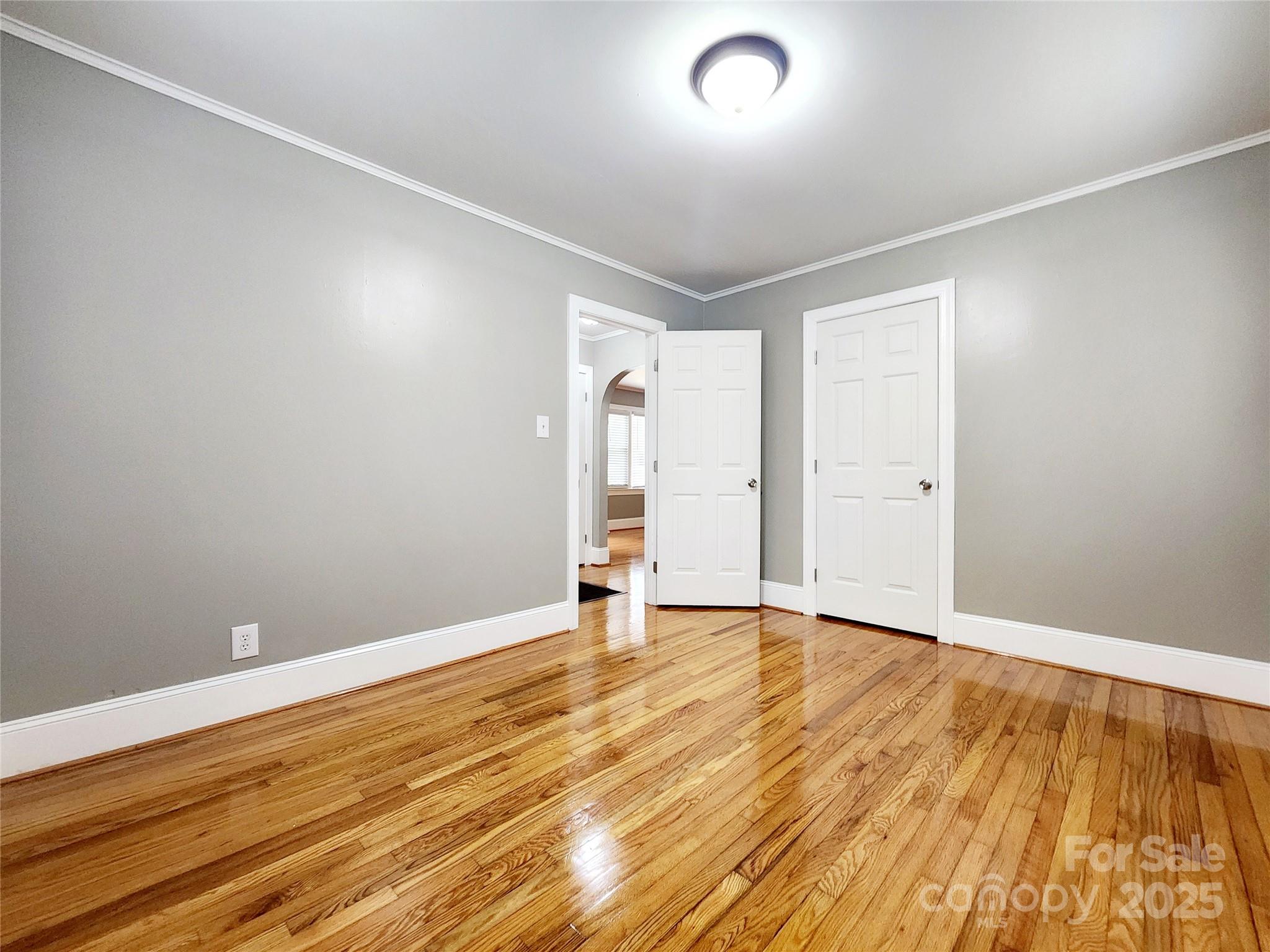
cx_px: 635
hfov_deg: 106.2
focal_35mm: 13
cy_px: 476
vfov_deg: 89.9
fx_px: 477
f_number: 2.2
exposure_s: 1/30
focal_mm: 2.2
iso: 320
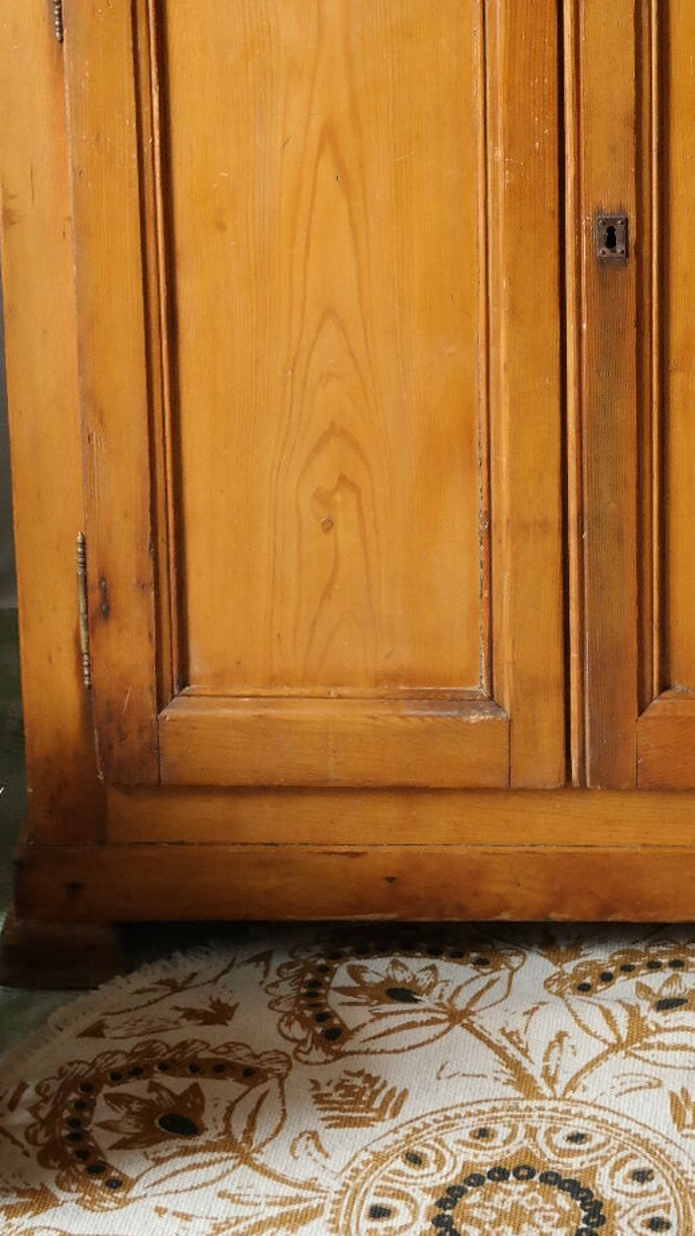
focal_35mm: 96
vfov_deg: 21.7
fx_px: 3144
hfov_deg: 12.6
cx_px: 544
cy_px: 92
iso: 1600
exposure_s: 1/30
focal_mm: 32
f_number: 6.3
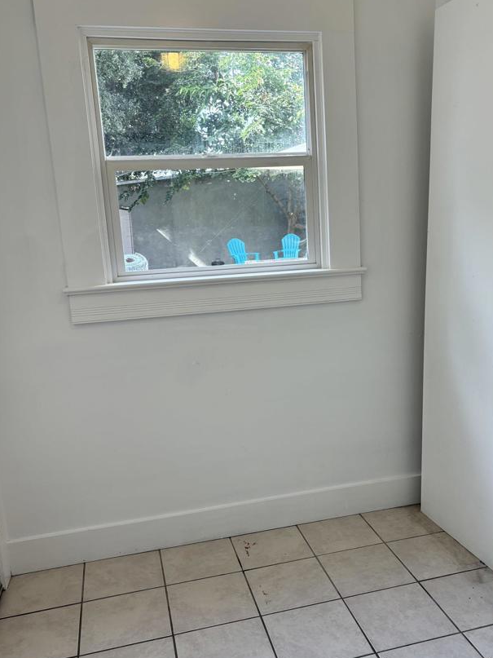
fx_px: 627
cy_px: 330
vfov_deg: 55.4
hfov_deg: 42.7
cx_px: 297
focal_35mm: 33
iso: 50
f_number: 1.6
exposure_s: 1/120
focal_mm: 5.96
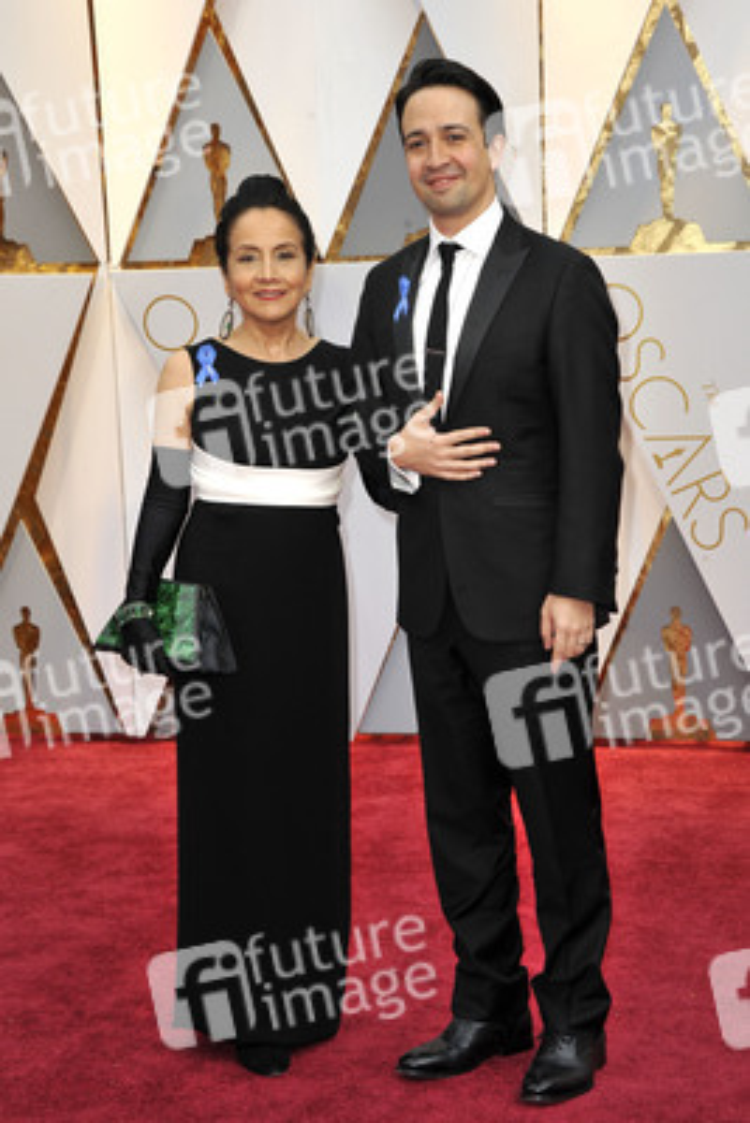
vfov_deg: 26.0
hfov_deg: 17.5
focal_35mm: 78
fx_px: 2435
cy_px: 562
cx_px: 375
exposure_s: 1/250
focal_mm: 78
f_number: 7.1
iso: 1000
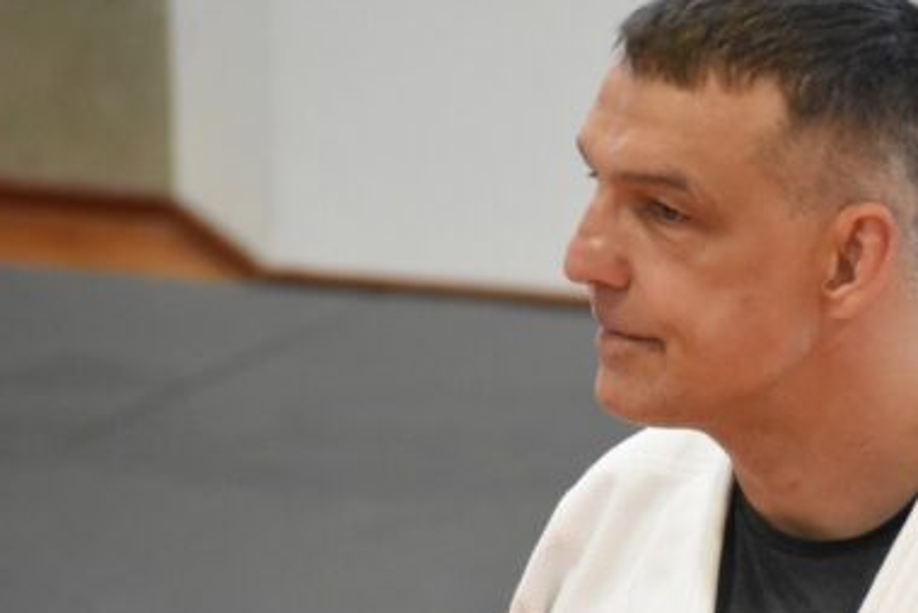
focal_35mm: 909
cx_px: 744
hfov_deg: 2.3
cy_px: 494
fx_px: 23196
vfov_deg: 1.5
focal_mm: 300
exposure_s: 1/250
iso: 3200
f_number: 6.3
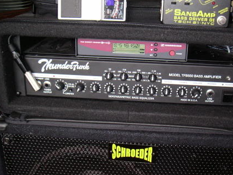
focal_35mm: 46
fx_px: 310
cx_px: 135
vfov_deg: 31.5
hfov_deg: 41.1
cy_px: 76
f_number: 2.8
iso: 160
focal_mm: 6
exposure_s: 1/50
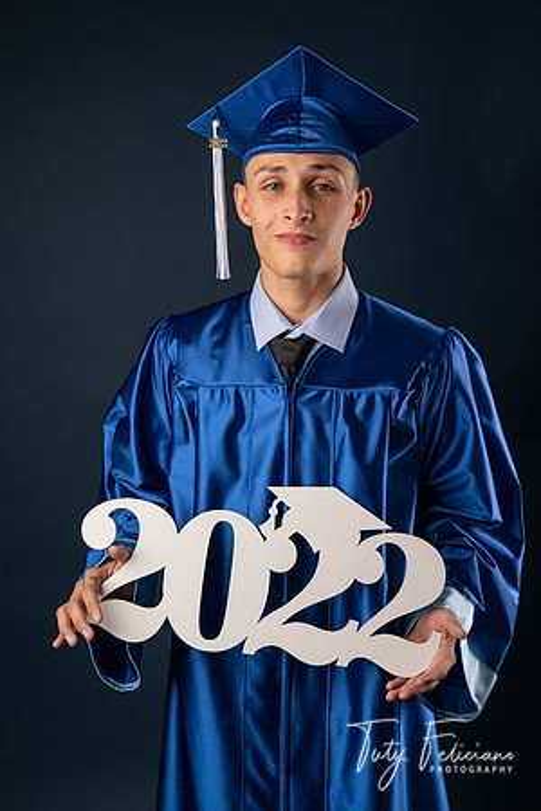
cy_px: 406
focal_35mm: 56
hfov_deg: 24.2
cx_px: 270
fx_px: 1262
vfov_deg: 35.6
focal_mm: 56
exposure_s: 1/100
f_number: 5.6
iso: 200
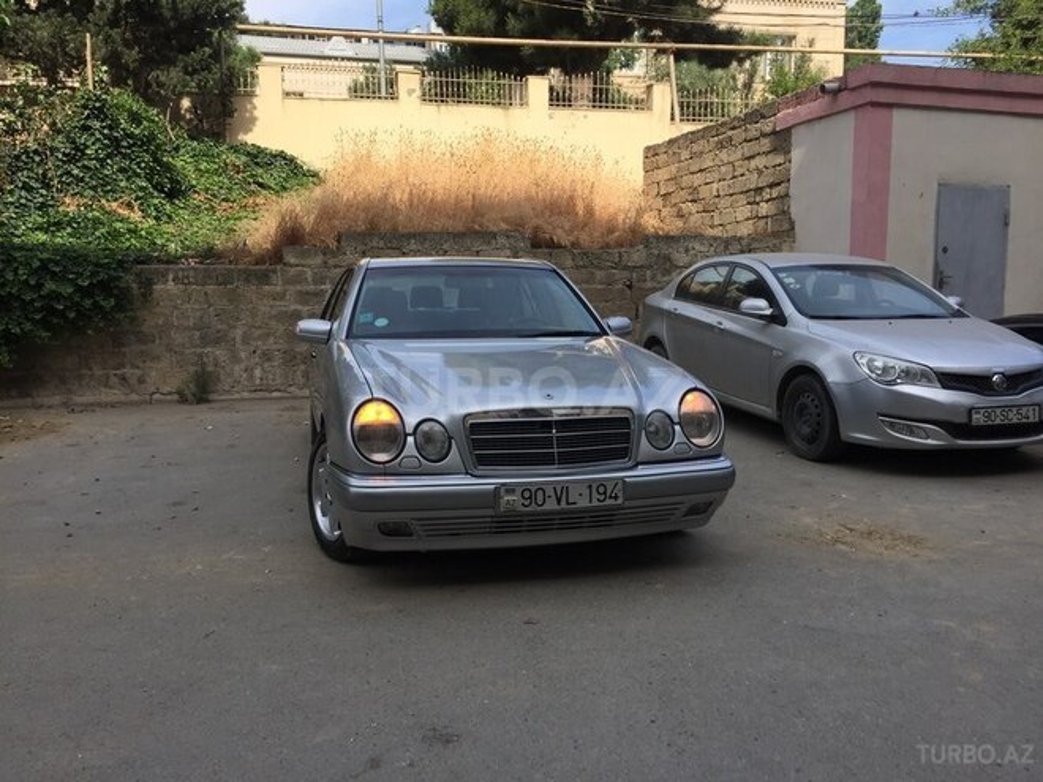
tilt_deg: -3.9
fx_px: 874
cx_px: 522
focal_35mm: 29
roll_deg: +0.9
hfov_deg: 61.7
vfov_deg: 48.2
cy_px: 391
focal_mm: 4.15
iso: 32
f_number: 2.2
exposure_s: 1/1199
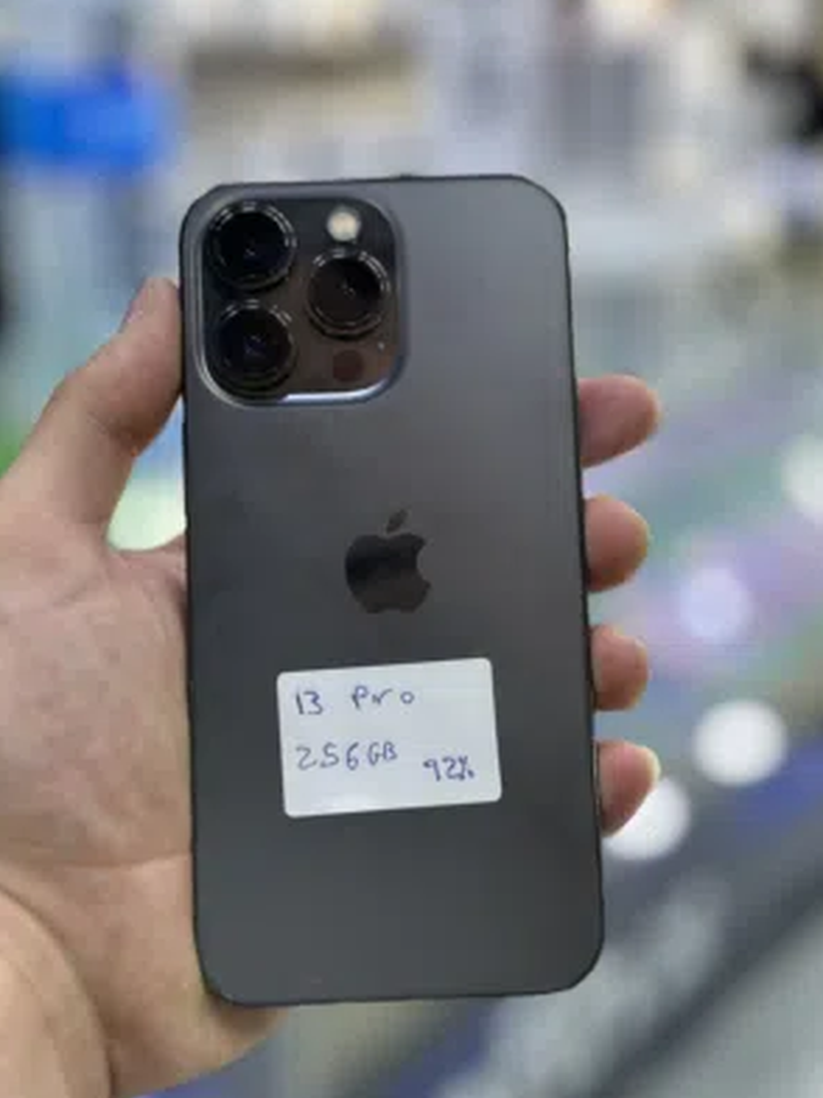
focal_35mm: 49
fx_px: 1553
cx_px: 417
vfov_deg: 38.9
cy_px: 546
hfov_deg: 29.7
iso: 100
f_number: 1.78
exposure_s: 1/100
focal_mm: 6.86
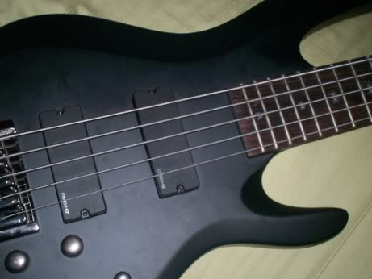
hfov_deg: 38.2
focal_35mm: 50
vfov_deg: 29.1
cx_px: 179
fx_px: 537
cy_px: 146
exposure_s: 1/60
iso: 140
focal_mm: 6
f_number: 4.5
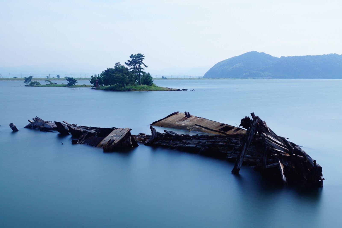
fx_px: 499
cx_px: 171
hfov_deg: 37.9
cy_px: 114
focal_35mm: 52
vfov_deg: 25.7
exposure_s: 48
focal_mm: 35
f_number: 7.1
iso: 100
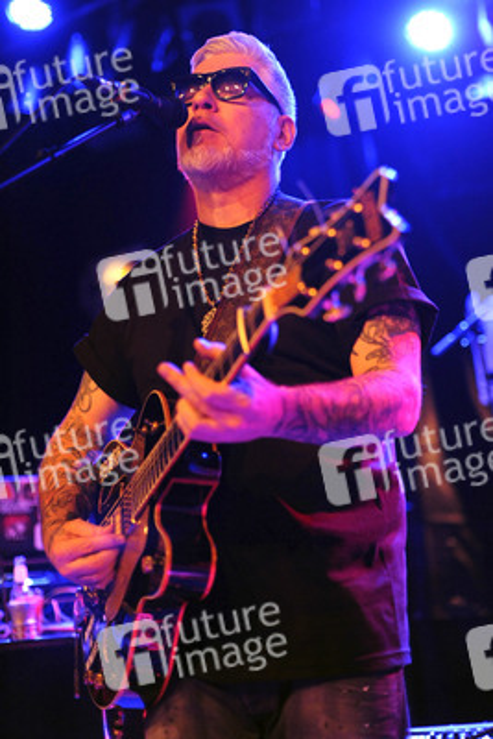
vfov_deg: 39.6
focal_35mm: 50
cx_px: 246
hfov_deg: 27.0
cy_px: 370
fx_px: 1026
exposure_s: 1/160
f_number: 2
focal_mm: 50
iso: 3200
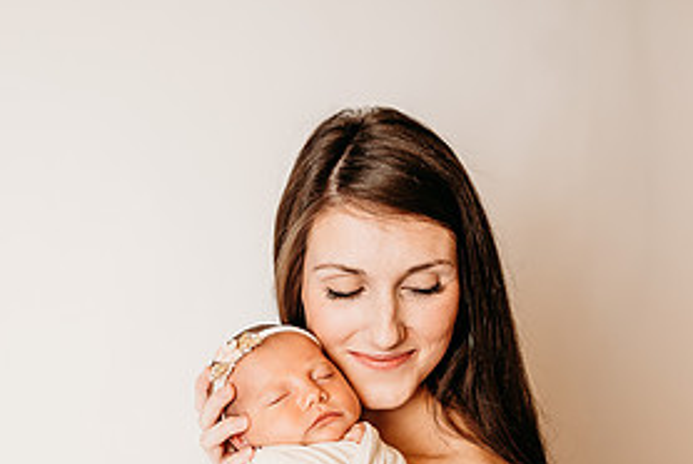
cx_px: 224
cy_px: 413
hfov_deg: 39.0
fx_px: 963
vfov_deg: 26.2
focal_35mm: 50
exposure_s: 1/200
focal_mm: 24
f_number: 2.2
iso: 100
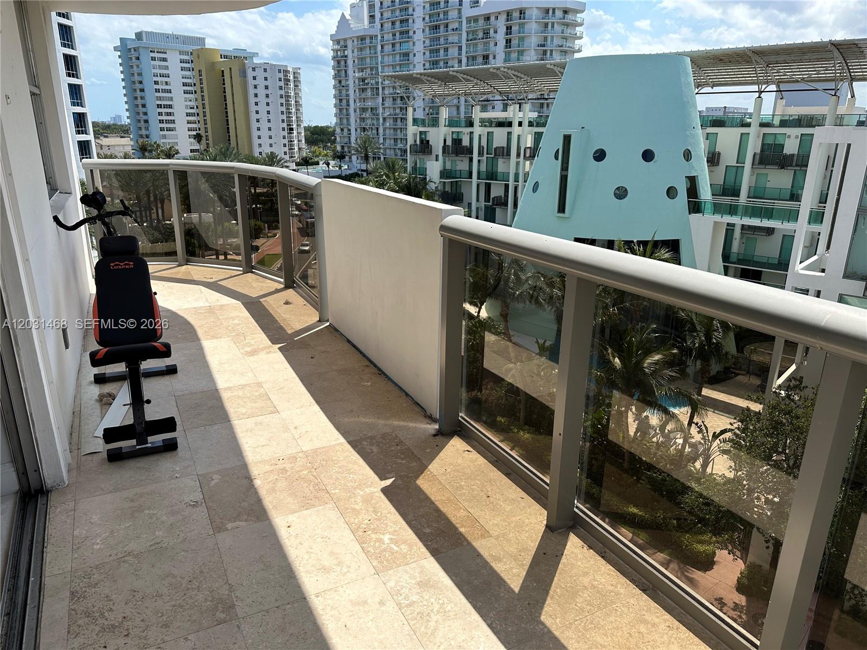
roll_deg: -0.4
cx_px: 434
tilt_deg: -17.6
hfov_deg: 71.6
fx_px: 601
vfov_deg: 56.8
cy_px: 325
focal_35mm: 24
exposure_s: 1/3861
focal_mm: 6.86
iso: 80
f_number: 1.78
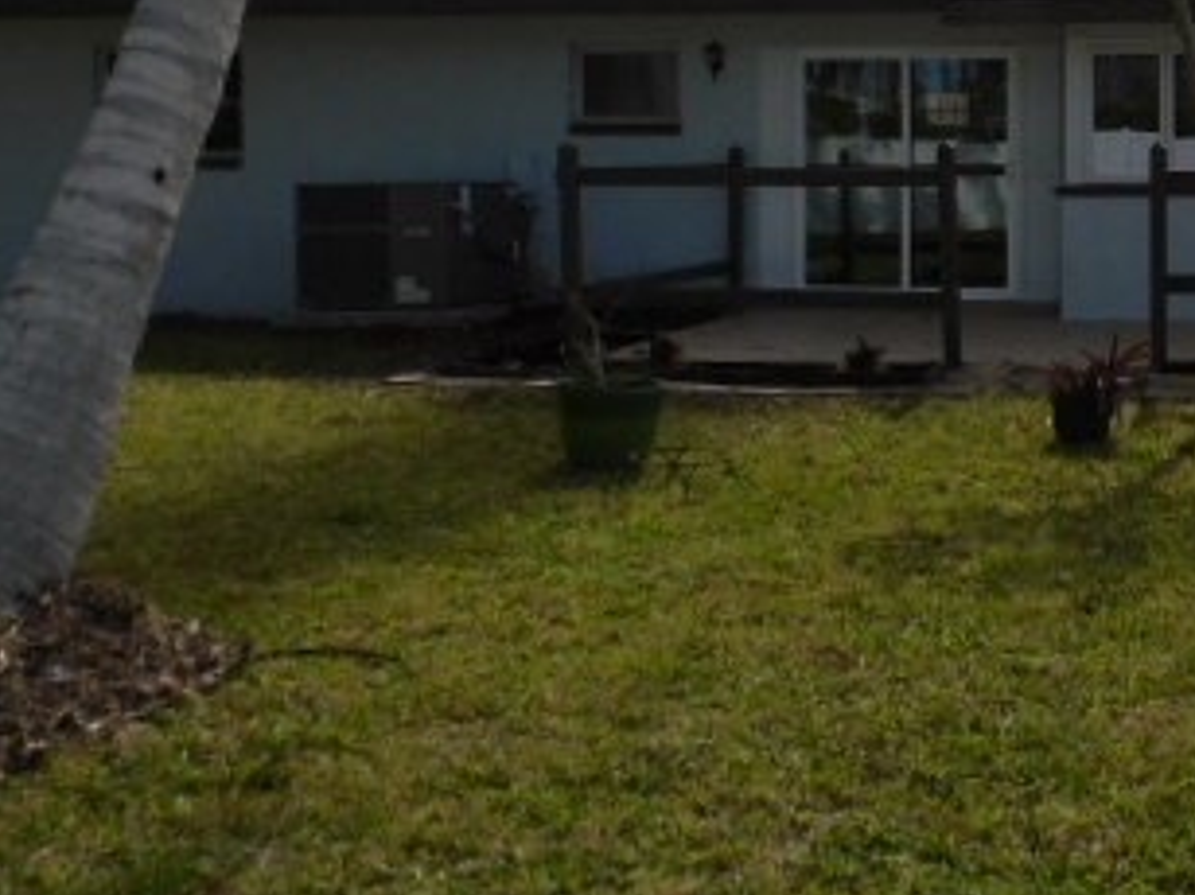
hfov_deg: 35.5
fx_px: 1725
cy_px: 179
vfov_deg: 28.5
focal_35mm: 50
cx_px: 1117
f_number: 4.2
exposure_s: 1/1600
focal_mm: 4.3
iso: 125
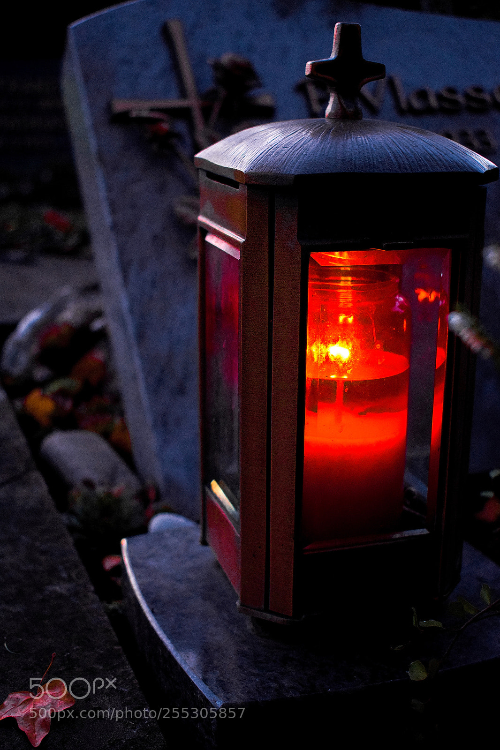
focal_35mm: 51
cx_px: 250
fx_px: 1063
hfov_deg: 26.5
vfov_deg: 38.9
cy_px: 375
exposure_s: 1/20
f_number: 4.5
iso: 3200
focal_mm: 34
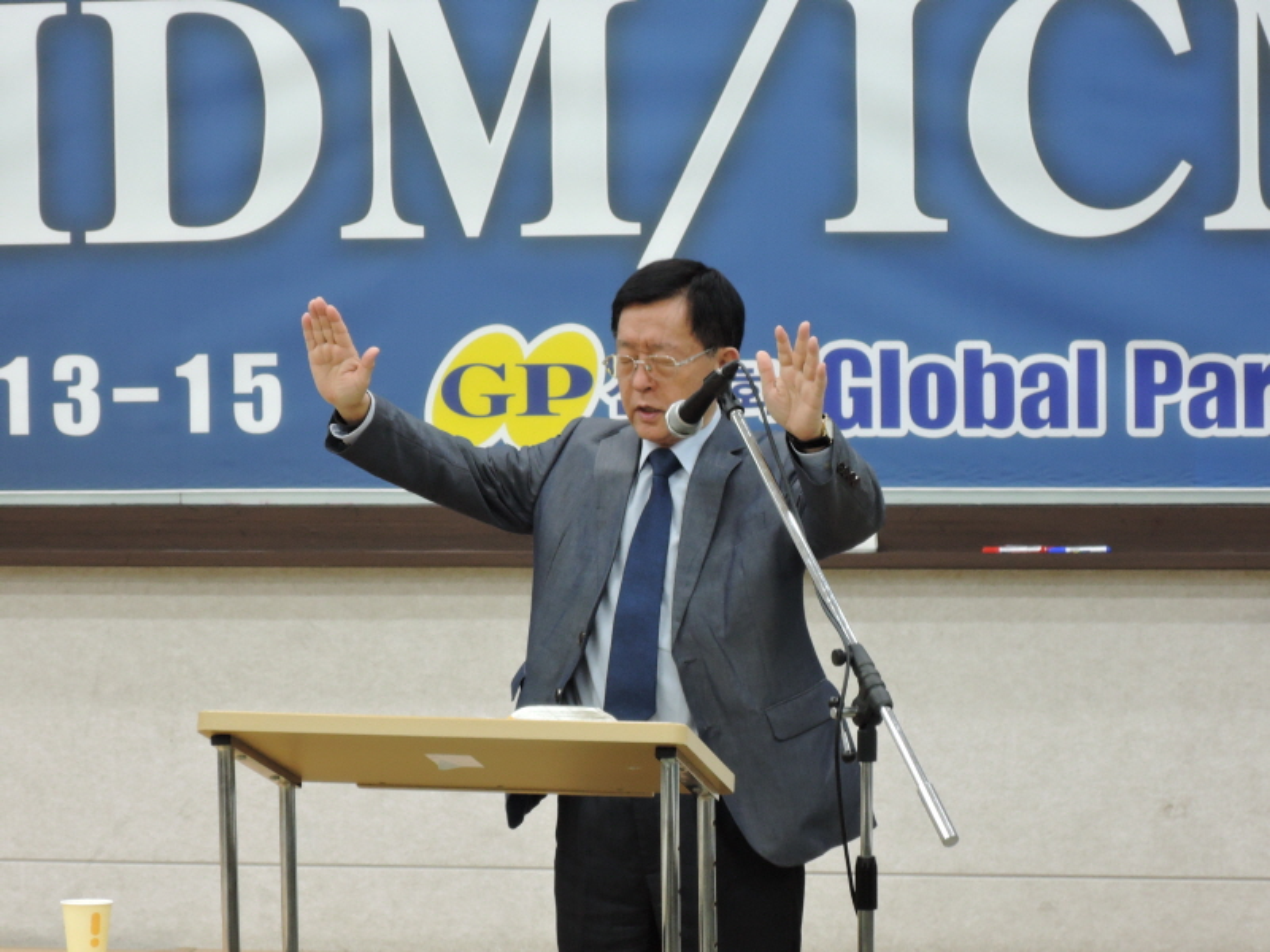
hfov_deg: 16.4
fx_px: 4403
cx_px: 635
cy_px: 476
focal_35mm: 120
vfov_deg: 12.3
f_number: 5.6
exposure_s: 1/15
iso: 450
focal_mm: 25.5
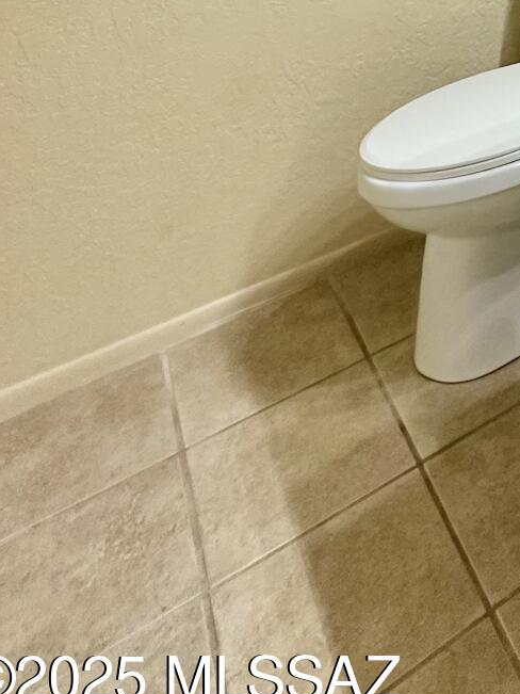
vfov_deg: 30.2
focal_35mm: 43
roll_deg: +2.0
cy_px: -290
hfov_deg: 25.8
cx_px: 764
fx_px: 862
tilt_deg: -1.6
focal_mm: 2.22
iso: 250
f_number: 2.2
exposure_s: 1/120
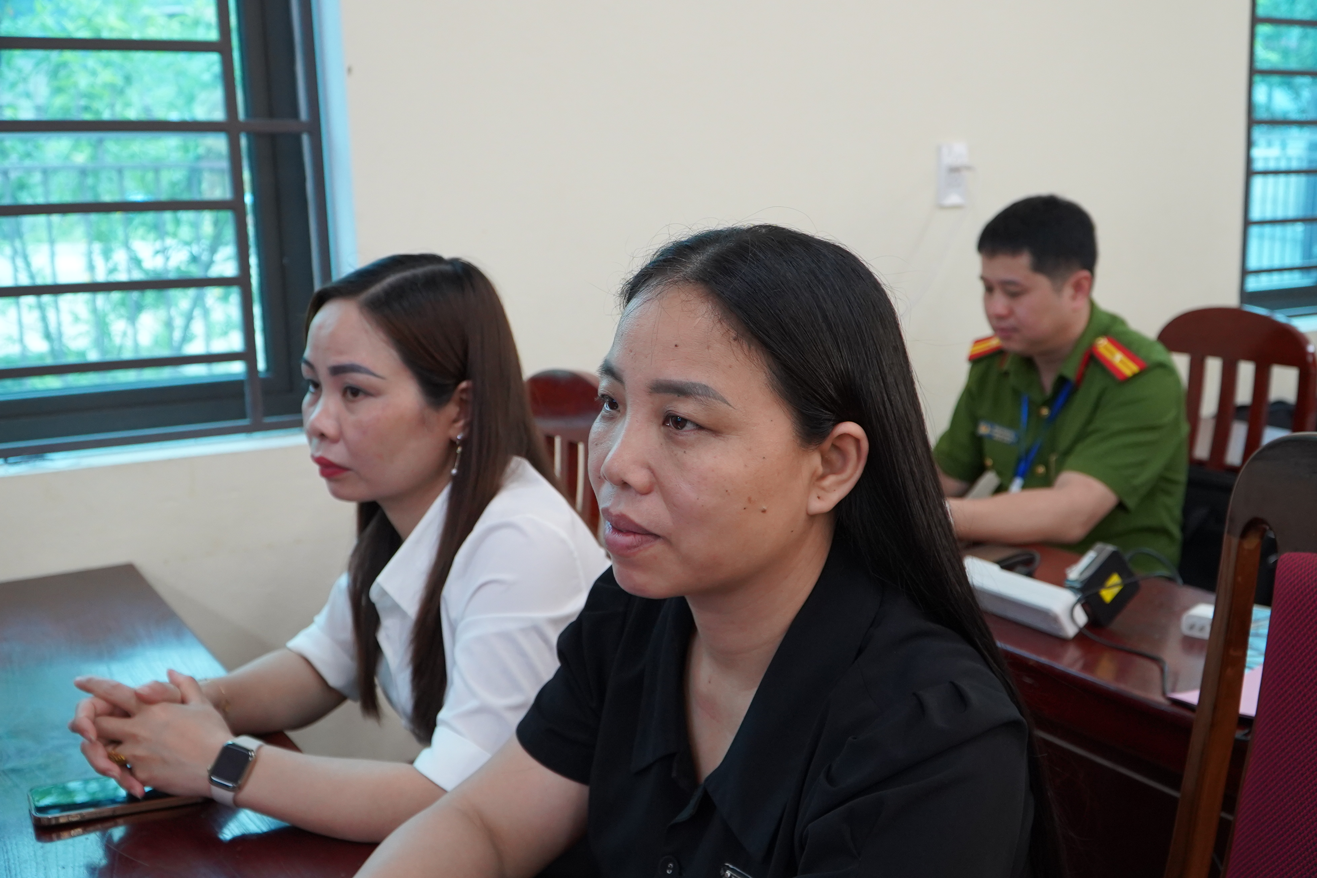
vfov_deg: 38.9
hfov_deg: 55.8
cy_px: 439
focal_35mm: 34
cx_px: 658
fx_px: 1244
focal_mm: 23
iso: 1600
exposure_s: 1/160
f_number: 4
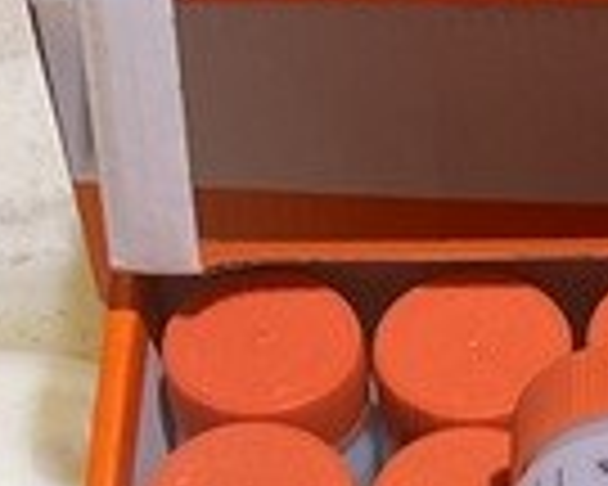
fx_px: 2411
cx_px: 576
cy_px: 882
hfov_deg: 14.2
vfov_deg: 10.8
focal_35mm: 134
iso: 64
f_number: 1.8
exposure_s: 1/50
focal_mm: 3
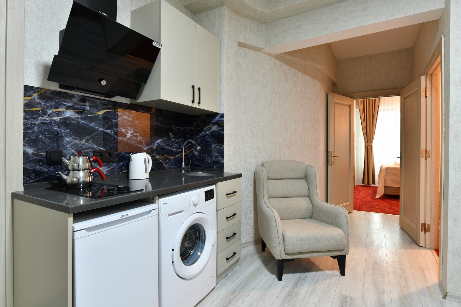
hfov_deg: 86.9
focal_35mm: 19
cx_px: 230
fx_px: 243
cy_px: 154
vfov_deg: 64.6
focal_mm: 19
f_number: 11
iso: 200
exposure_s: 1
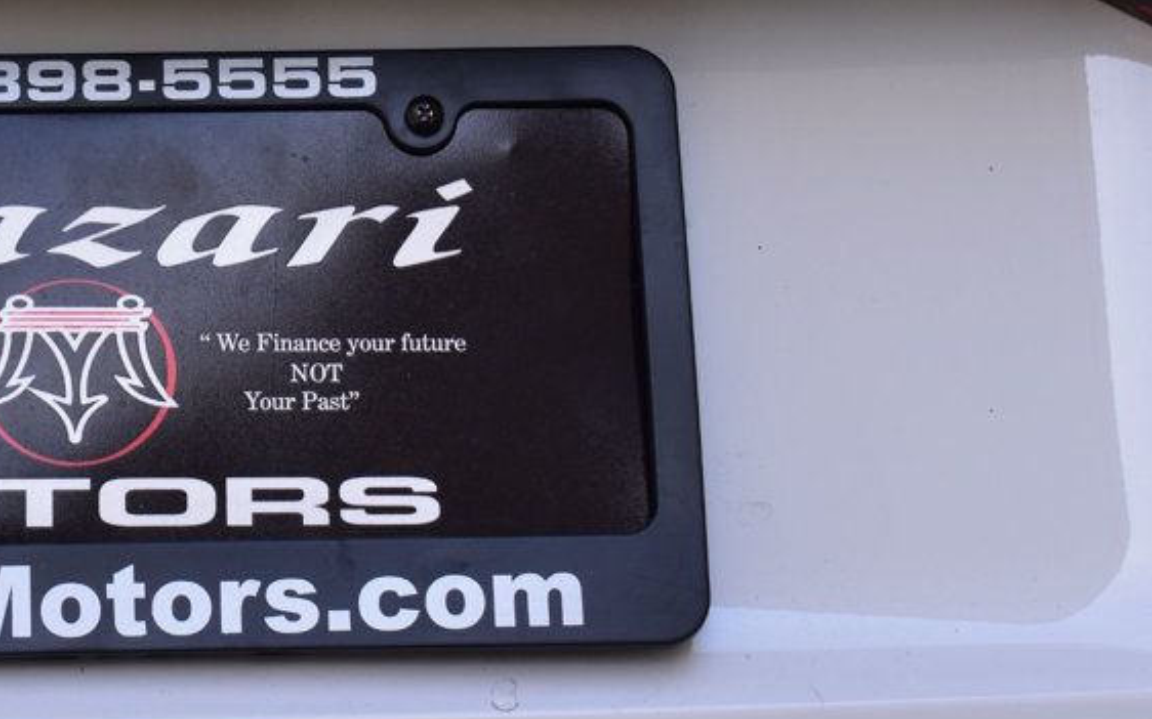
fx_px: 3673
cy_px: 104
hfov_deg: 17.6
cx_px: 184
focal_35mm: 117
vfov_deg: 11.1
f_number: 9
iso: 400
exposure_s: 1/160
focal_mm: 42
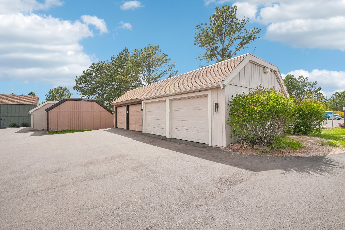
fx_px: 158
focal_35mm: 16
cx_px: 172
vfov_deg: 72.0
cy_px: 115
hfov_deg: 95.0
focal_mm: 11
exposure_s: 1/2500
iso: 800
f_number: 8
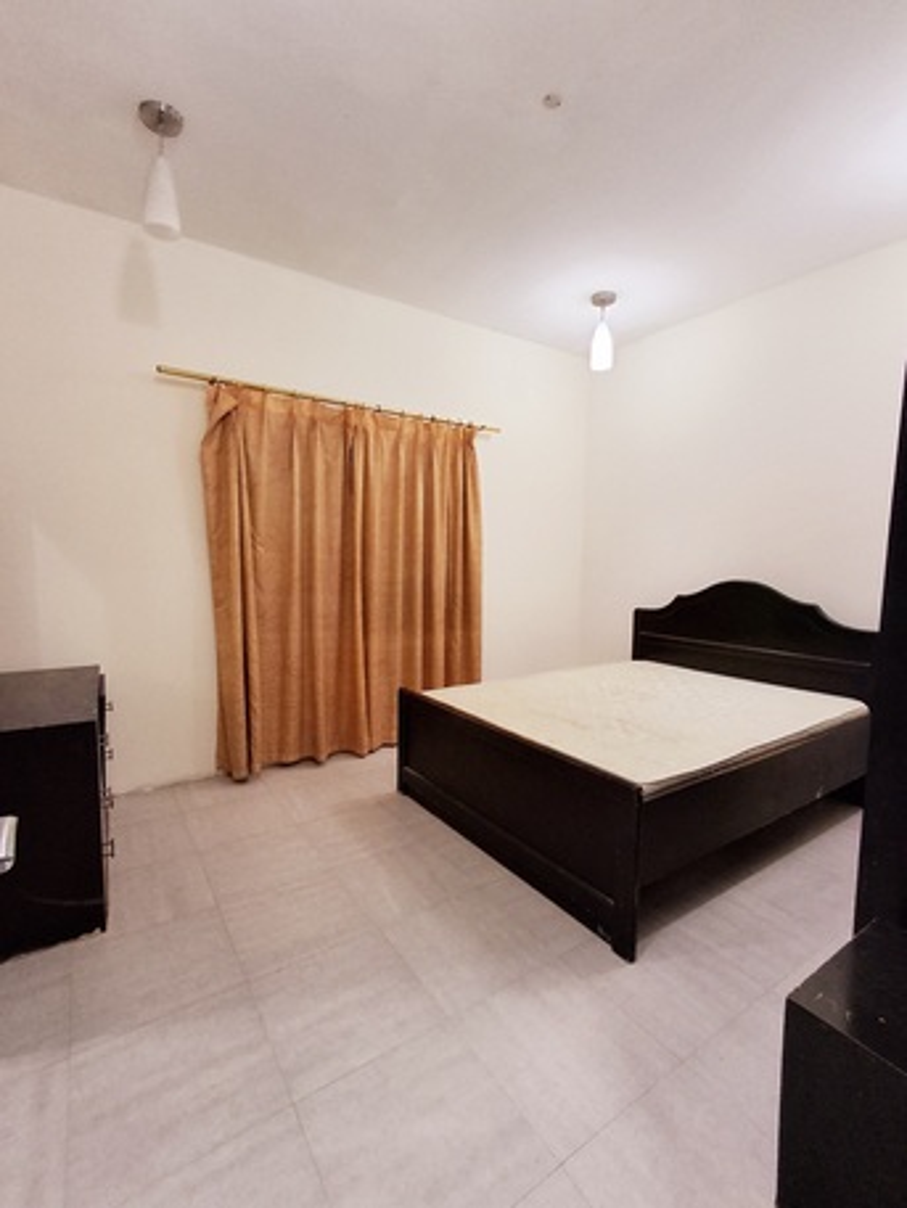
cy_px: 604
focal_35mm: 16
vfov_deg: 94.5
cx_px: 454
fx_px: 559
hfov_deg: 78.1
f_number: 2.2
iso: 200
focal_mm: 1.64
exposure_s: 1/50
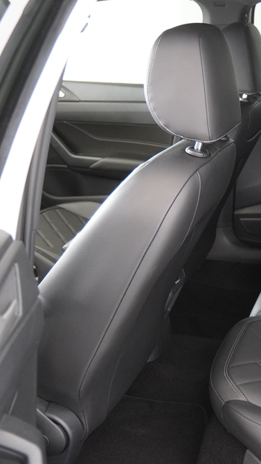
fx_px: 591
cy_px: 234
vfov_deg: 42.9
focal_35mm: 48
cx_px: 339
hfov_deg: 22.3
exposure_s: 1/160
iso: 1600
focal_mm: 20
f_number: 2.8
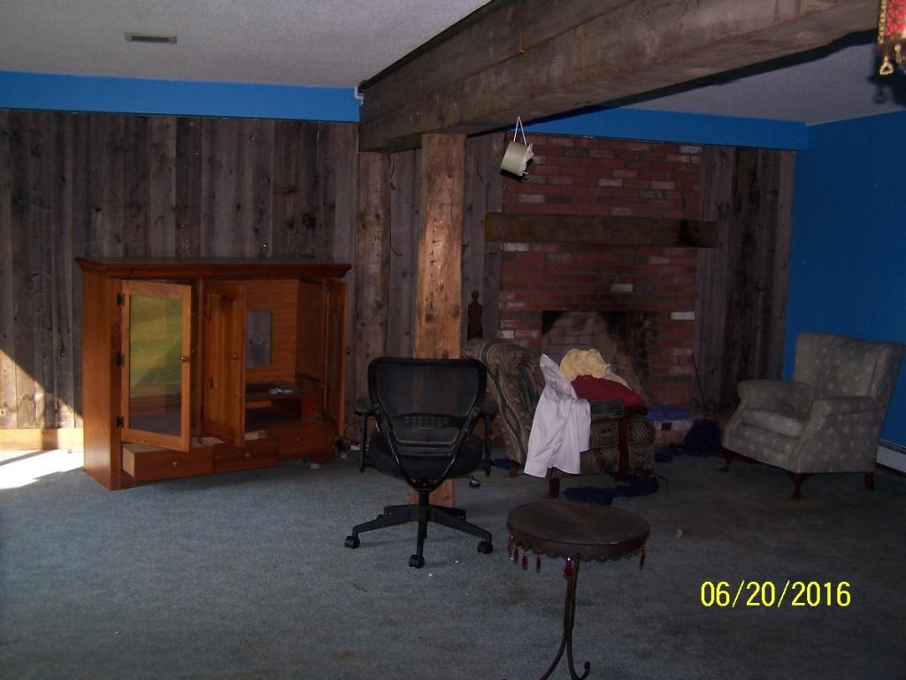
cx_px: 453
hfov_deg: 49.0
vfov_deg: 37.7
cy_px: 340
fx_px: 995
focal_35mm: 38
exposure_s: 1/60
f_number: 2.8
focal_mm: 6.3
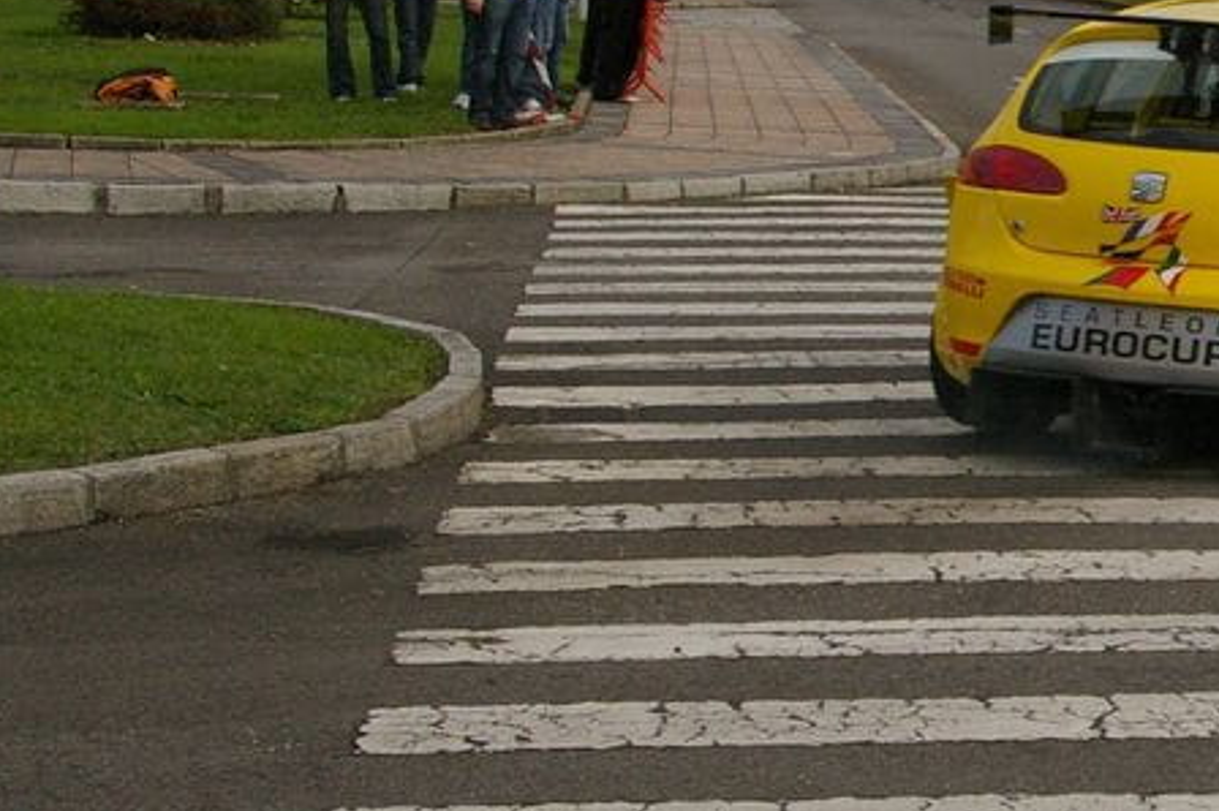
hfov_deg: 15.9
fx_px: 4060
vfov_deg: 11.4
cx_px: 1711
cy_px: 246
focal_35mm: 120
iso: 800
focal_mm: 28
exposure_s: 1/750
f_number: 9.5
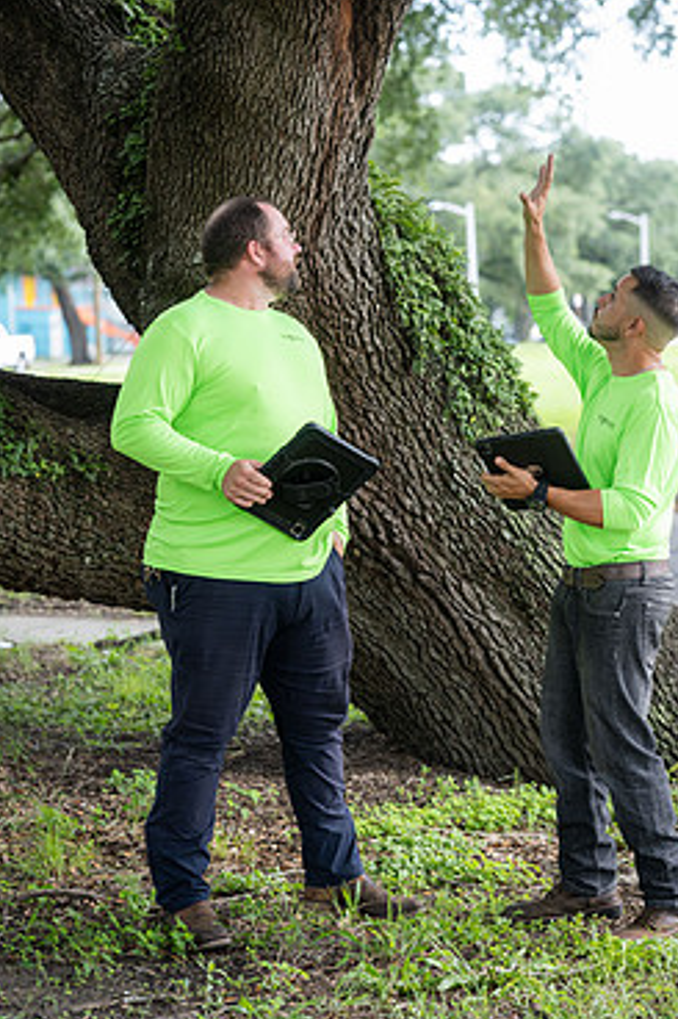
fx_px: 2941
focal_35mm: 104
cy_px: 407
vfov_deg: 19.6
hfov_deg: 13.2
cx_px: 363
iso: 500
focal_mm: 85
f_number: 3.5
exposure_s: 1/500
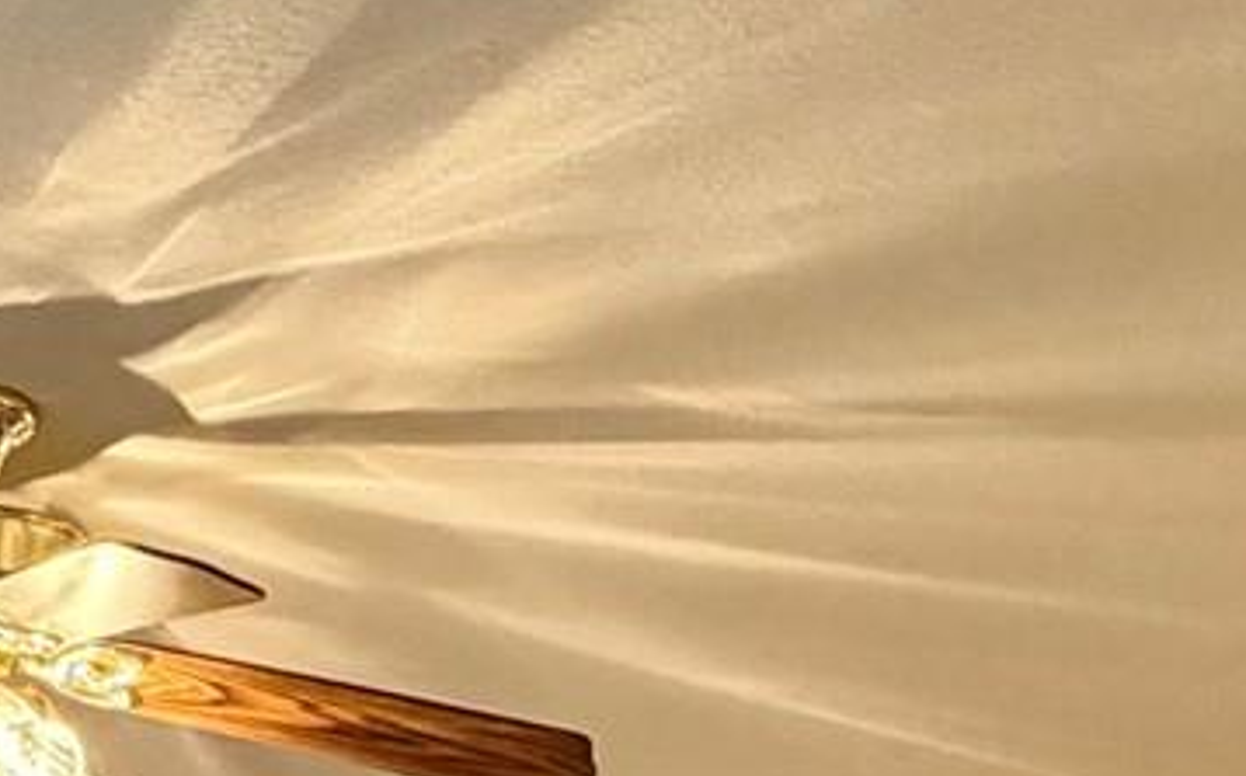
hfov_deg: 22.5
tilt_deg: +0.1
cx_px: -247
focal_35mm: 85
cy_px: 1576
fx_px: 2884
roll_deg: +0.3
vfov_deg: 13.2
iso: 250
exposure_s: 1/60
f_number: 2.2
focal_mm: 2.22
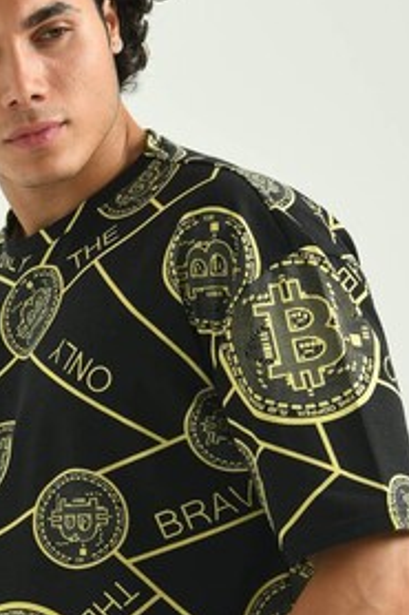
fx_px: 5340
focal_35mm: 313
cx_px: 88
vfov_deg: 6.6
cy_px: 533
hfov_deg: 4.4
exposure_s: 1/160
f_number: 6.3
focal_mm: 116
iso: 100
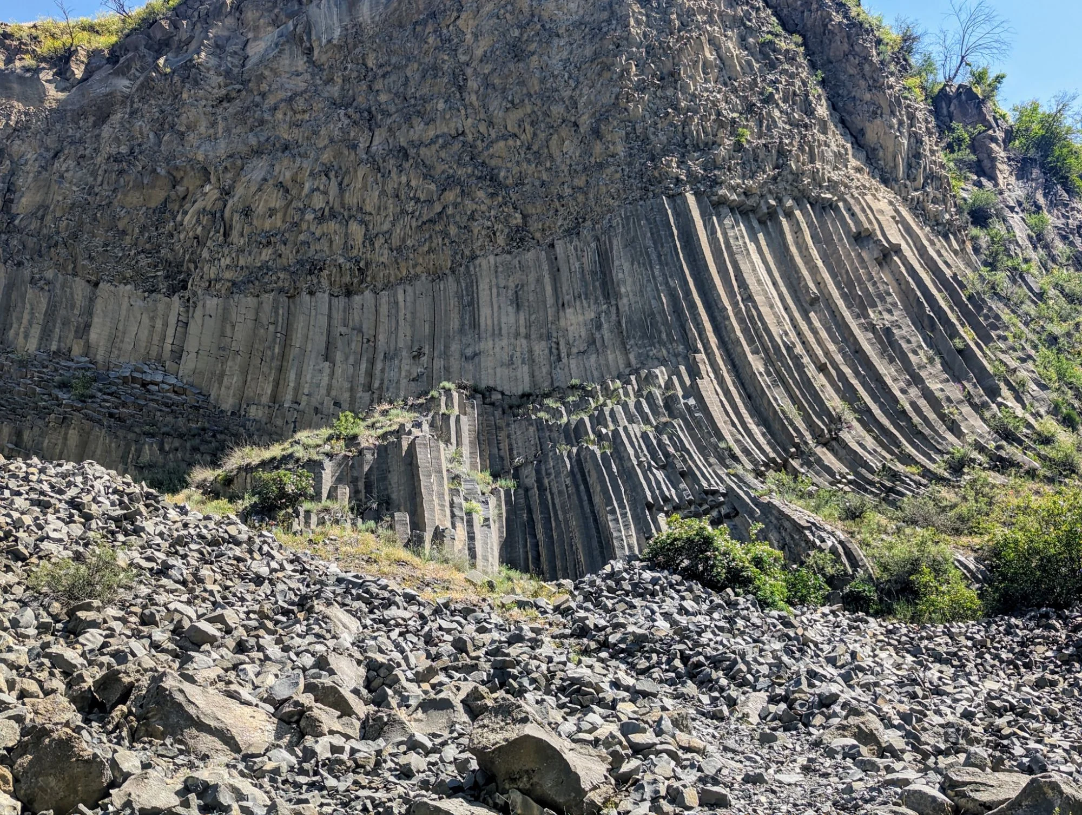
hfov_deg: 39.6
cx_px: 541
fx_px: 1503
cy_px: 408
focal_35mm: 48
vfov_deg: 30.3
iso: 41
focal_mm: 6.81
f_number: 1.85
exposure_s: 1/769
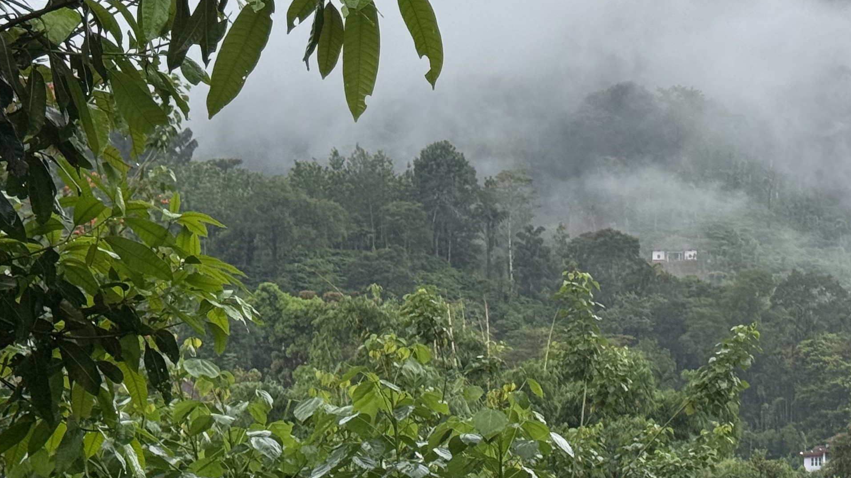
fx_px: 2482
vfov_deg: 11.0
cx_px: 839
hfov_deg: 19.0
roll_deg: -0.4
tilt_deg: +5.2
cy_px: 177
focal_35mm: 110
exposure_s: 1/1133
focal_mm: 6.76
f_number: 1.78
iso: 64
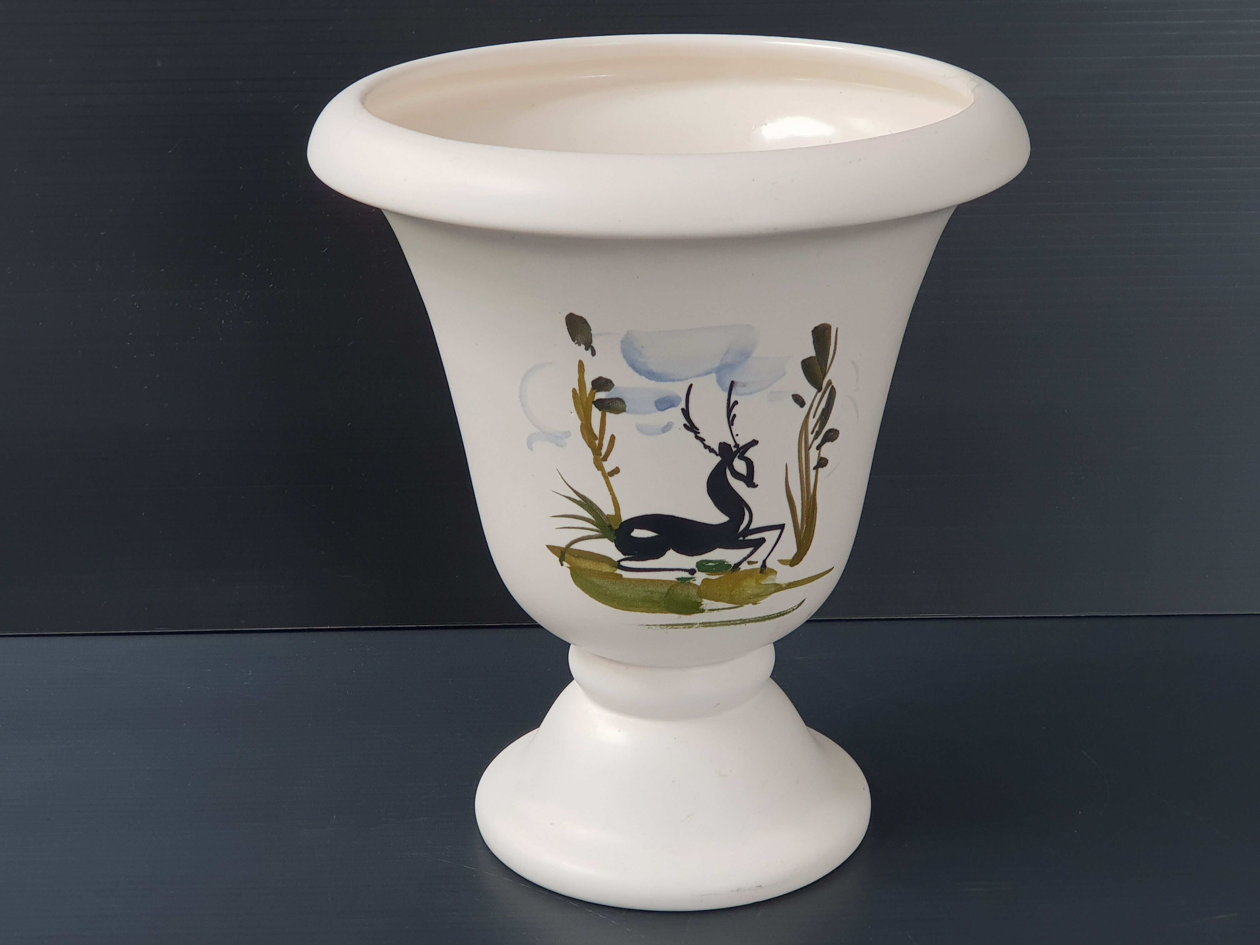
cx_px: 630
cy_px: 472
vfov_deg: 28.0
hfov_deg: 36.8
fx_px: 1893
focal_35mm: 52
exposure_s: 1/33
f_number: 2.4
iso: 80
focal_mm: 6
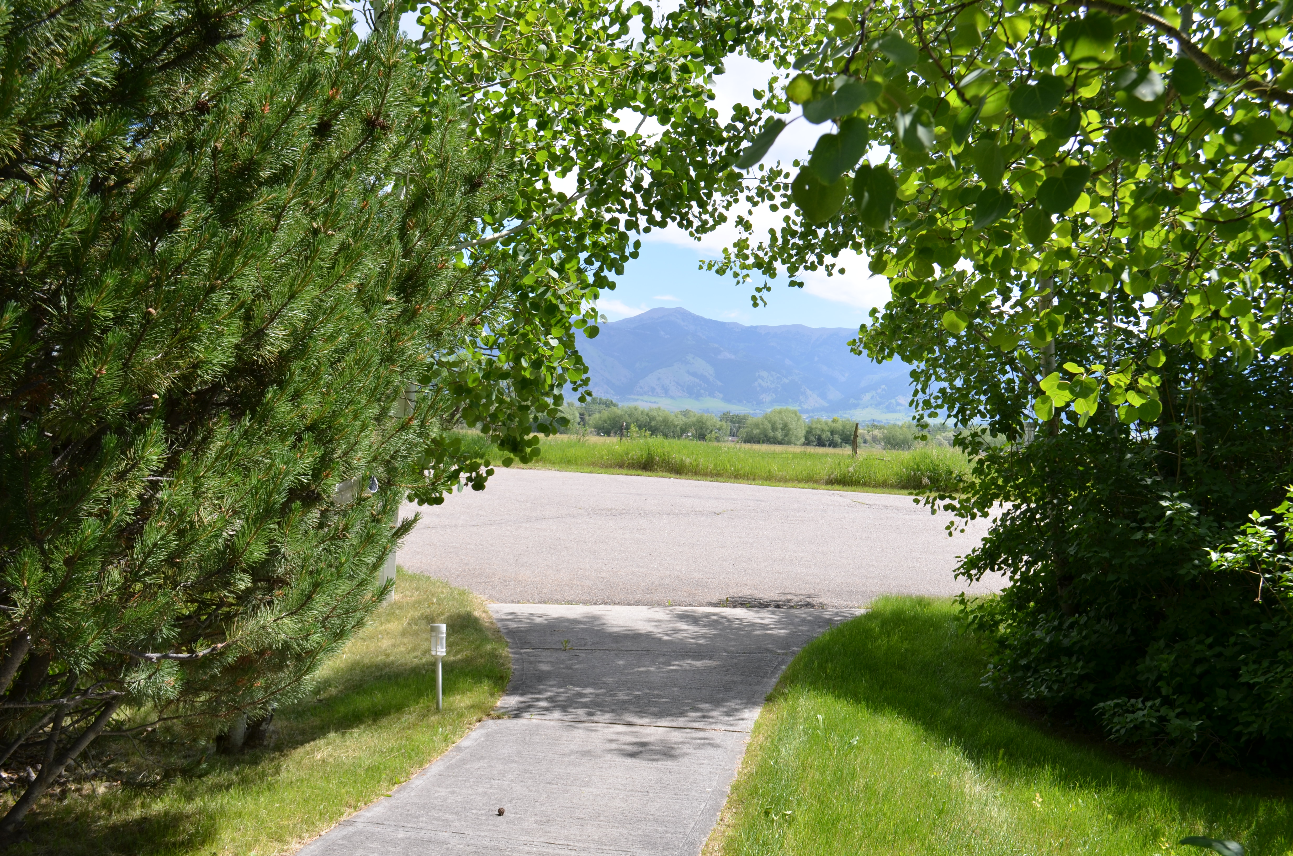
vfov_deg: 34.1
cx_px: 646
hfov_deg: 49.6
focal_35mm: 39
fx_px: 1398
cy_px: 428
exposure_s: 1/160
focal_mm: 26
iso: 100
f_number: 7.1
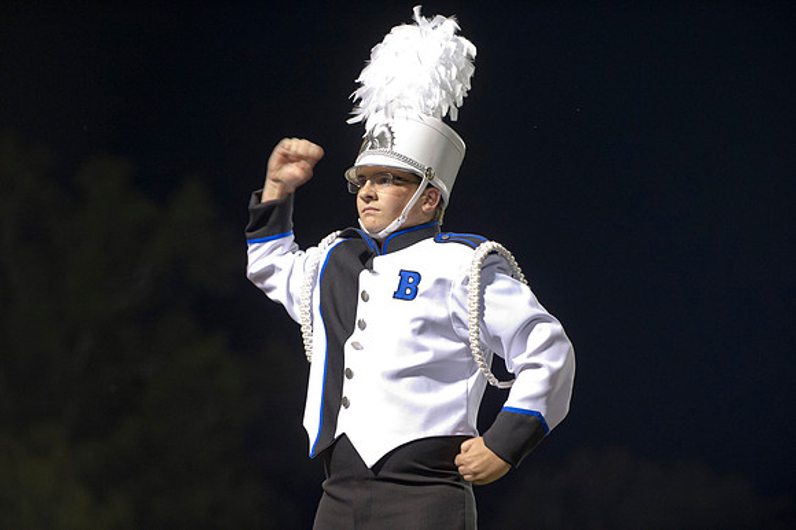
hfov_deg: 13.7
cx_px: 398
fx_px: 3315
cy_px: 265
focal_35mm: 150
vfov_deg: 9.1
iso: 3200
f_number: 3.2
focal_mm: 150
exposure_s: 1/125
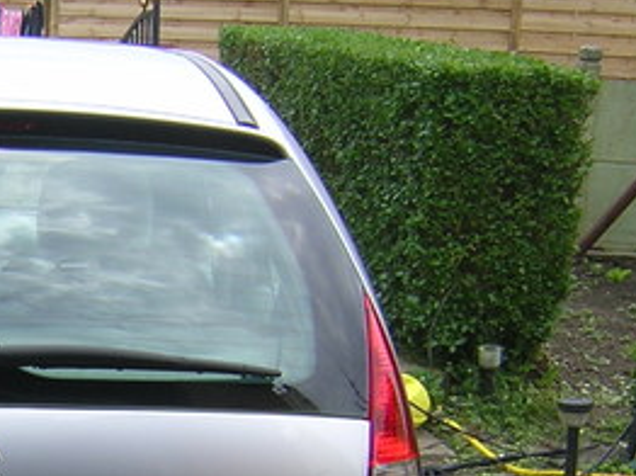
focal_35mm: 88
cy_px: 527
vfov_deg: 16.3
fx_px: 1615
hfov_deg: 21.1
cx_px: -68
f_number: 5.2
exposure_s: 1/173
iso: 100
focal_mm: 4.7
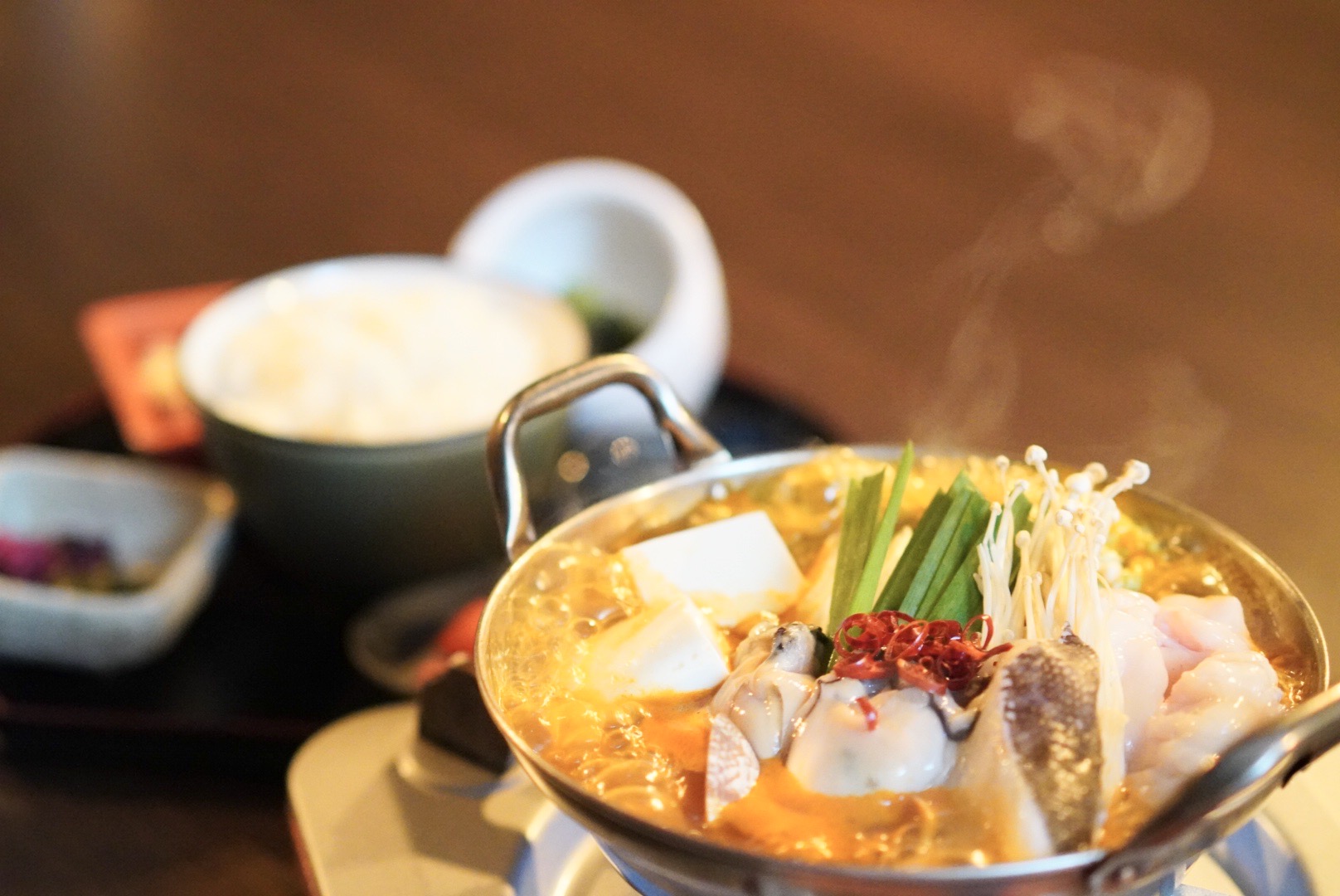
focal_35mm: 82
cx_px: 670
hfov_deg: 24.6
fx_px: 3073
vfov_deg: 16.6
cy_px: 448
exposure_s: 1/40
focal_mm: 55
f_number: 2
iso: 6400
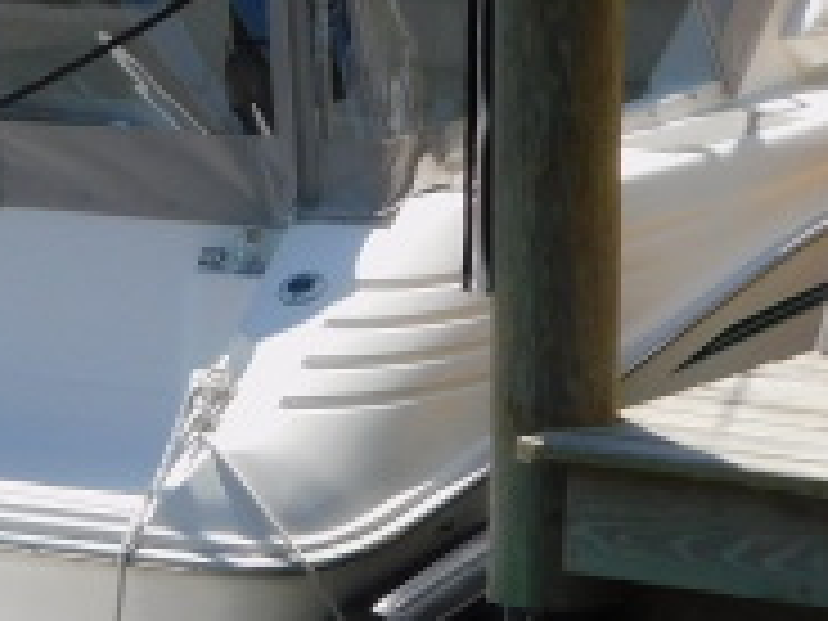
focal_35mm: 196
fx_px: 4688
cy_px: 266
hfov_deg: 10.1
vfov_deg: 7.6
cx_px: 122
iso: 125
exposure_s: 1/1250
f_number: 3.7
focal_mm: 8
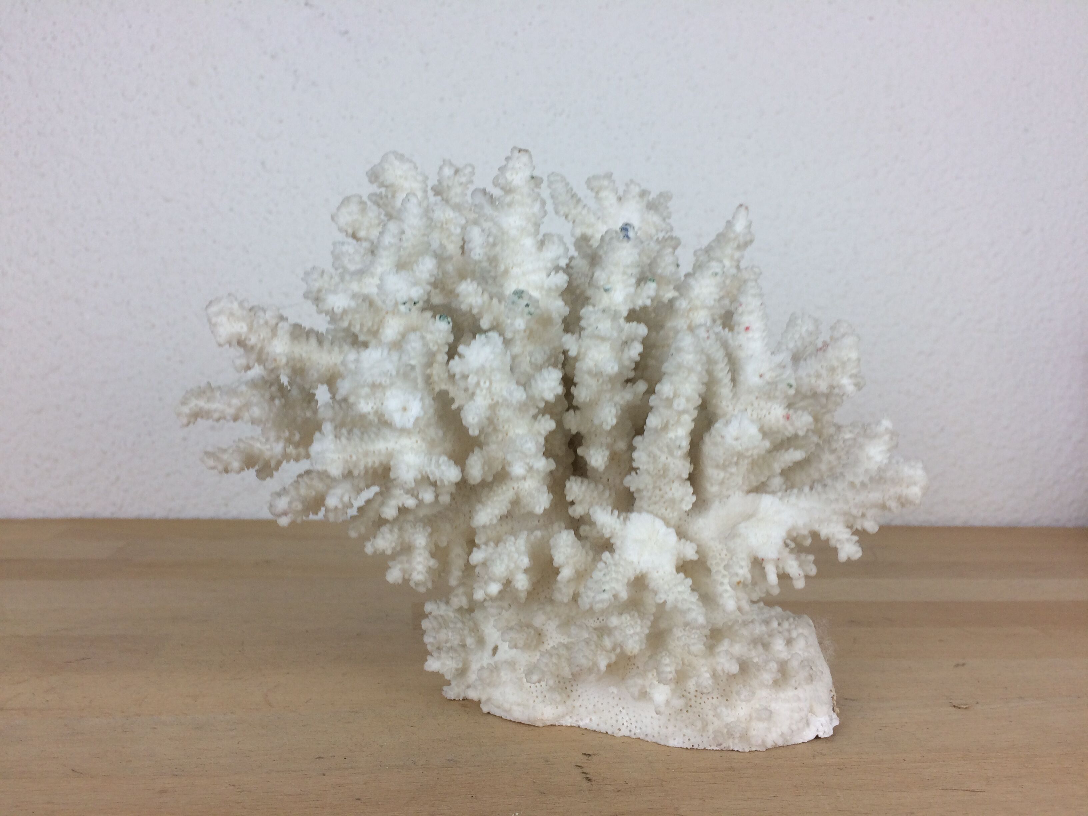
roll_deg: -1.3
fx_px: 911
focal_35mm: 29
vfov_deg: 48.2
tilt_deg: -3.5
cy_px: 408
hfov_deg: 61.7
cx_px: 544
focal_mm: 4.15
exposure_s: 1/100
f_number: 2.2
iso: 40
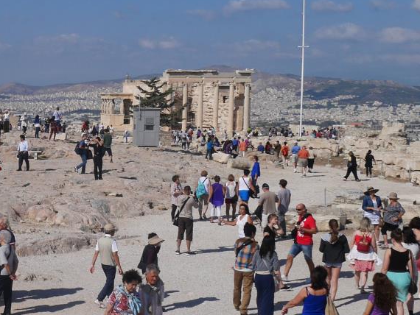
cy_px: 169
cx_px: -85
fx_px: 886
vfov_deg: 20.2
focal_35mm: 73
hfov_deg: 24.2
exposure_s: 1/800
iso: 200
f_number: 10
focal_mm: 13
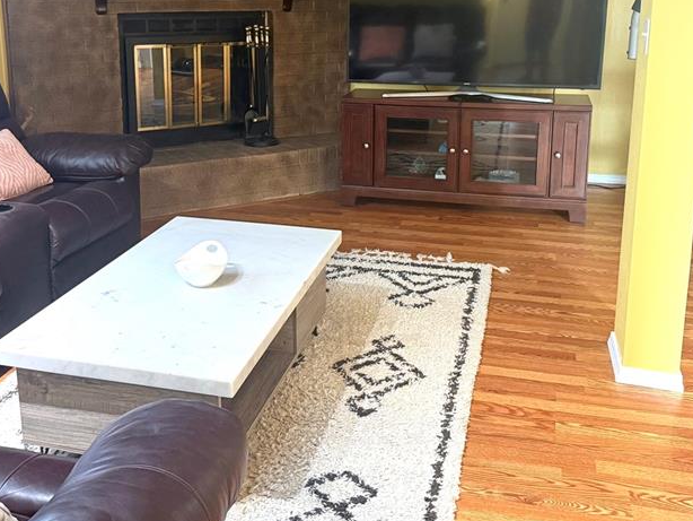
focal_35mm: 40
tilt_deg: -12.6
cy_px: 140
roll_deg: -0.2
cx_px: 308
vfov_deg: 35.3
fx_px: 801
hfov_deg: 46.7
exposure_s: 1/60
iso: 500
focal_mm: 6.76
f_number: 1.78
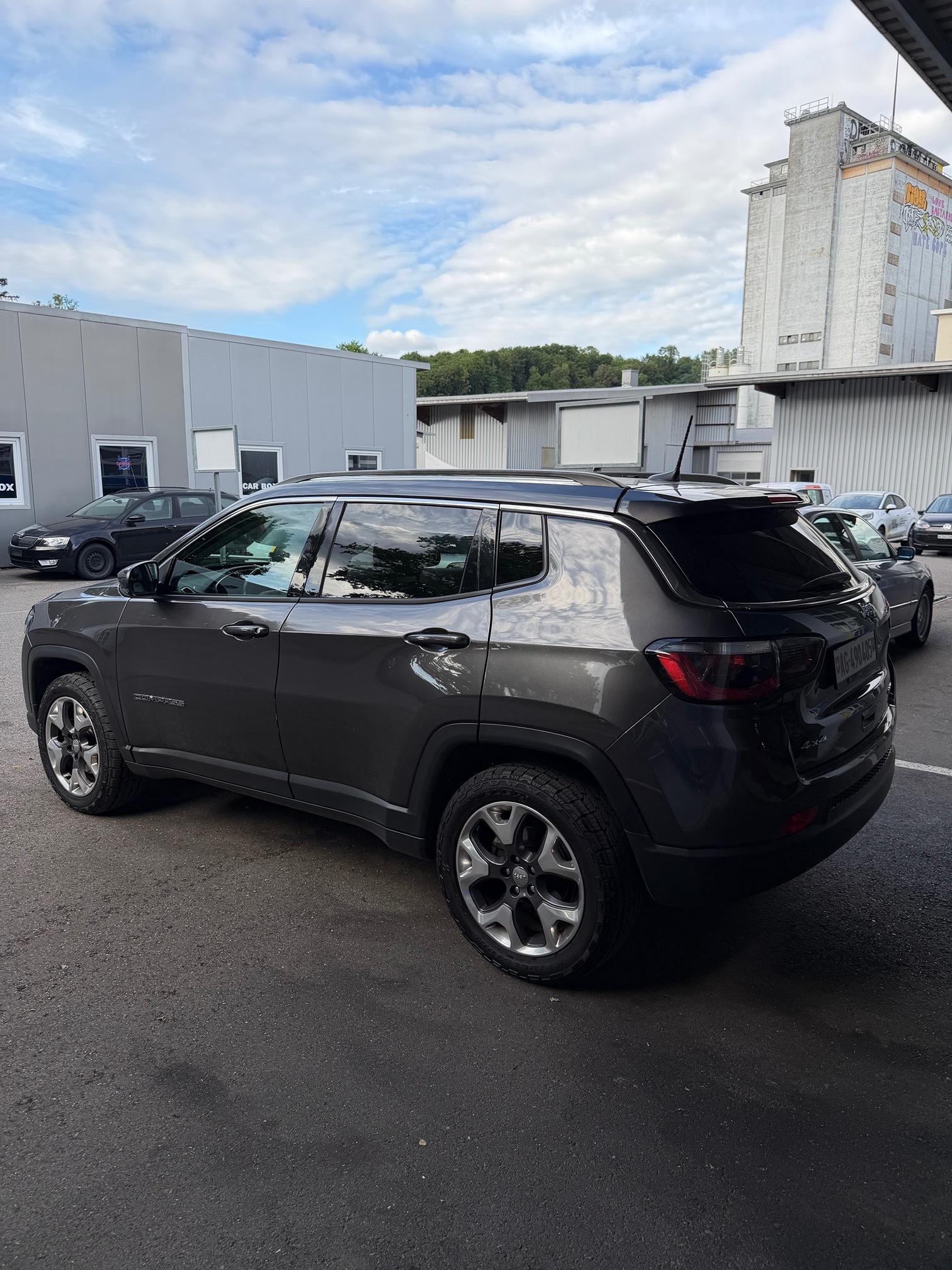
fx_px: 880
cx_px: 476
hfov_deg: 56.8
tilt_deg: -11.3
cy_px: 635
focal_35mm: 24
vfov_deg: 71.6
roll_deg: +0.0
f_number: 1.78
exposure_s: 1/1314
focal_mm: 6.76
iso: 80
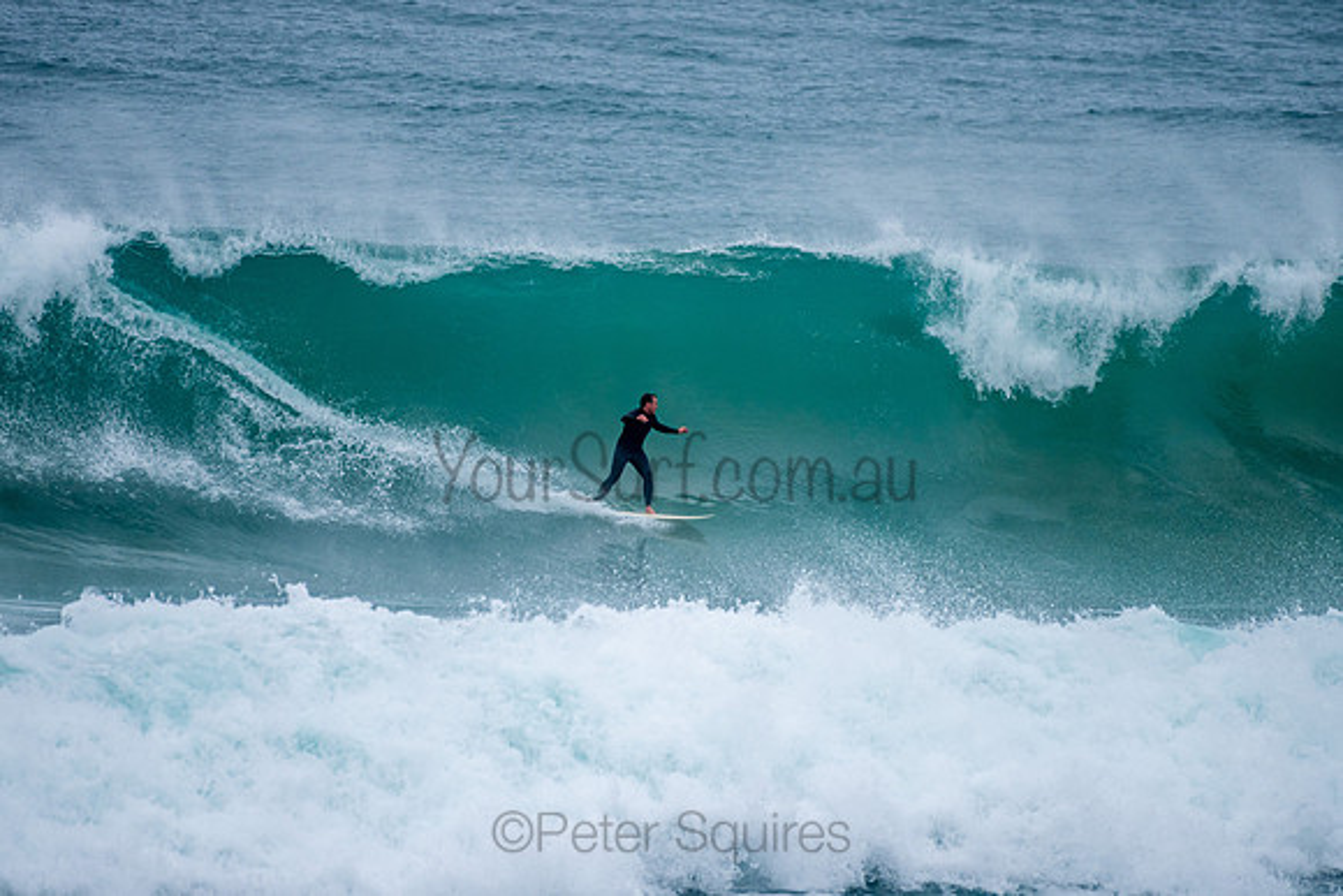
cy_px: 414
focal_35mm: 613
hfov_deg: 3.4
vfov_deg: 2.2
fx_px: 22880
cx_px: 645
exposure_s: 1/1250
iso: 280
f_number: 5.6
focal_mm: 500
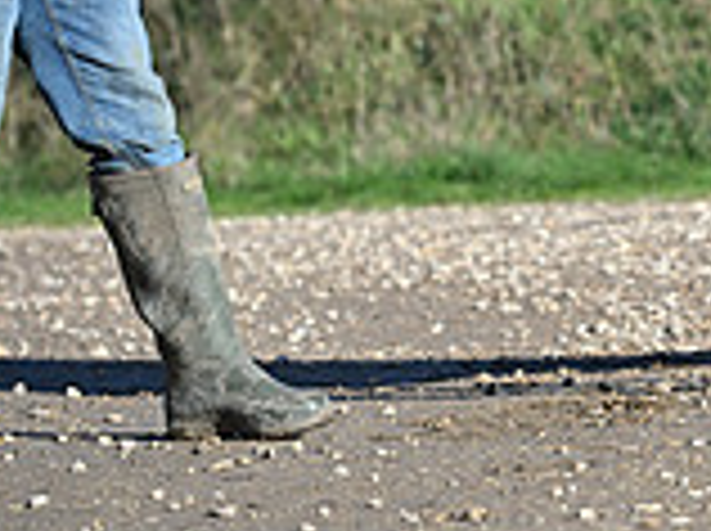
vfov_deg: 3.1
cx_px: 1238
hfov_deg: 4.1
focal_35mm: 477
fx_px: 9783
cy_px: -250
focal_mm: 135
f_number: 4.5
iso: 280
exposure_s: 1/1250
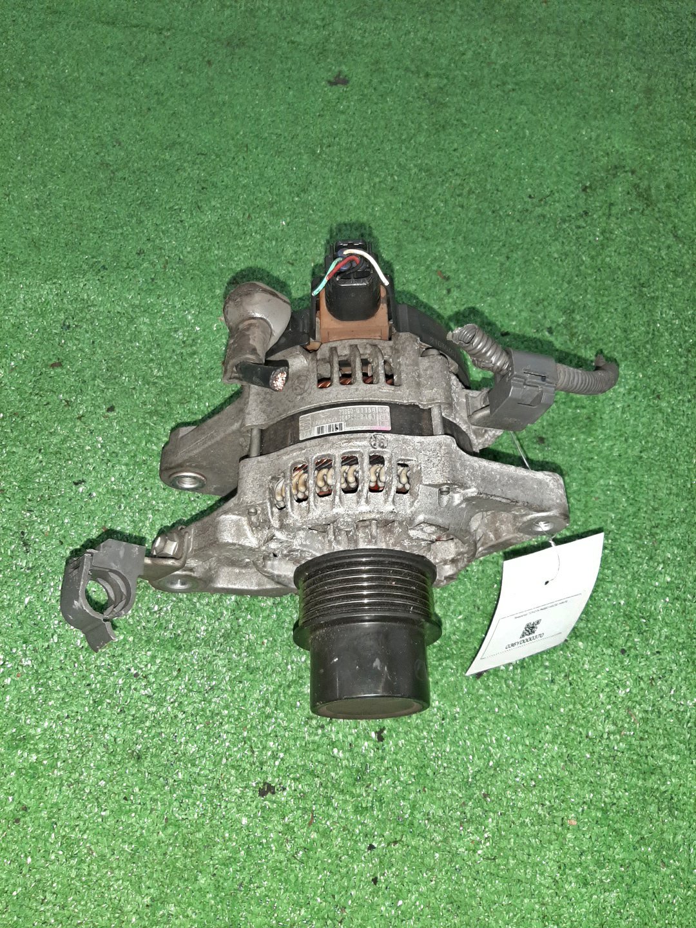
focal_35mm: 26
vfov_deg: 67.3
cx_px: 348
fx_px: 697
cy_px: 464
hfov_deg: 53.1
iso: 202
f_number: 1.7
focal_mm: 3.93
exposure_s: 1/25
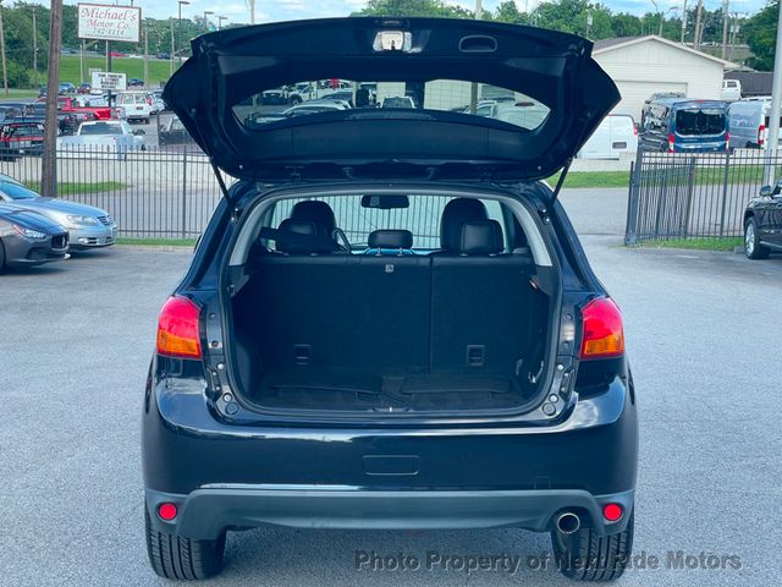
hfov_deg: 36.8
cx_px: 391
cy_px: 294
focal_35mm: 52
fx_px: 1175
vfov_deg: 28.0
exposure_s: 1/255
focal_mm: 6
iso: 25
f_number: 2
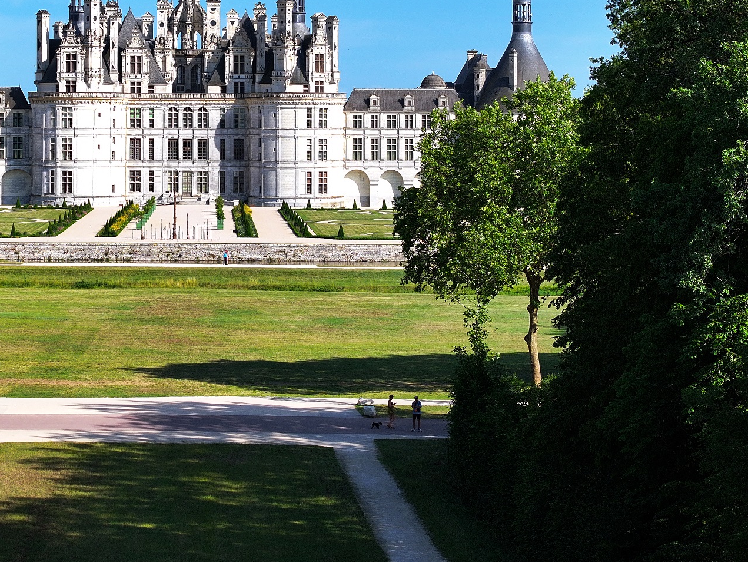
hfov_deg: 17.6
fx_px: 2399
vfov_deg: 13.3
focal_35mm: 111
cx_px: 187
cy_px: 166
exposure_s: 1/1250
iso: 100
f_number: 2.8
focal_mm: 19.35
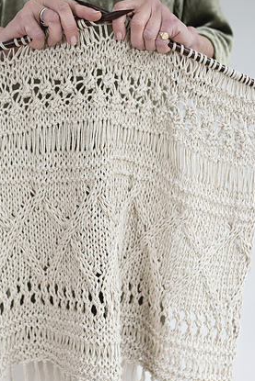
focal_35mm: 54
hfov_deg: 25.0
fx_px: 573
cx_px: 87
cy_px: 232
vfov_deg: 36.7
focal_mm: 35
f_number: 2.8
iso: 500
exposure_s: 1/200
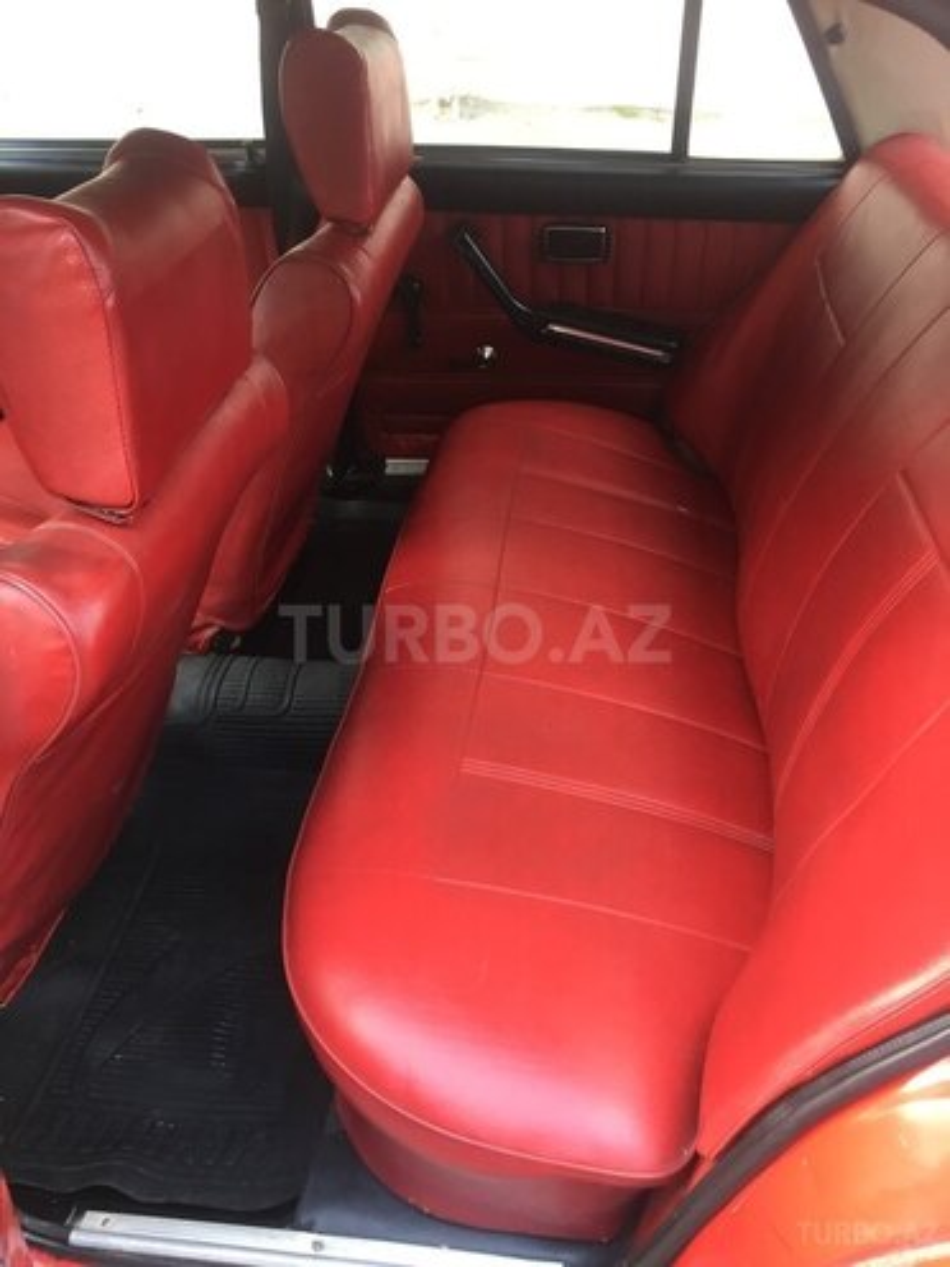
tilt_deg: -33.8
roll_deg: +0.8
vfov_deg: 61.7
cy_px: 634
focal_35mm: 29
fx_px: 1061
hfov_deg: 48.2
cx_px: 475
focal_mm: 4.15
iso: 32
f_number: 2.2
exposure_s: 1/33
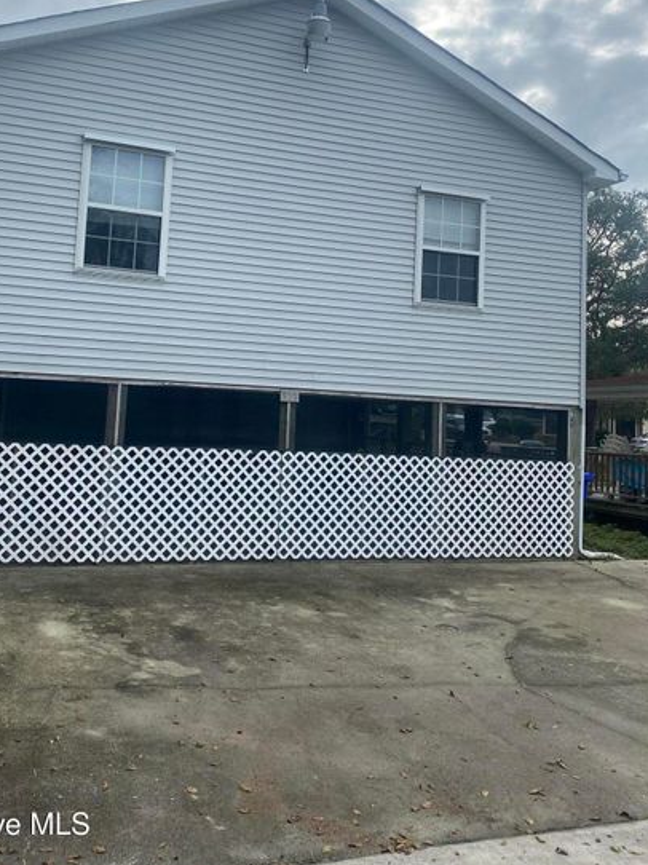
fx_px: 799
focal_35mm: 32
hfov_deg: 43.9
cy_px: 341
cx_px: 262
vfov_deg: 56.4
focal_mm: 4.25
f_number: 1.8
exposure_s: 1/1927
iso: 32
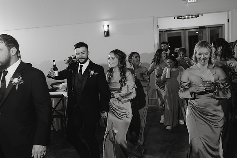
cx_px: 118
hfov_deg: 54.4
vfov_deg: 37.9
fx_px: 230
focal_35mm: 35
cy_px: 79
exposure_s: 1/125
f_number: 3.2
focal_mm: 35
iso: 1600
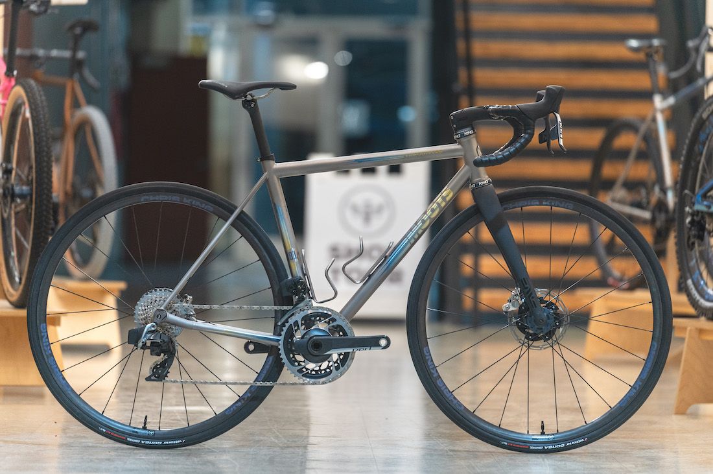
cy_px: 237
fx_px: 3561
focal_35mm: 180
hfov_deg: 11.4
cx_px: 356
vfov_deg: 7.6
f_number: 3.2
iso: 800
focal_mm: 180
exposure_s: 1/100
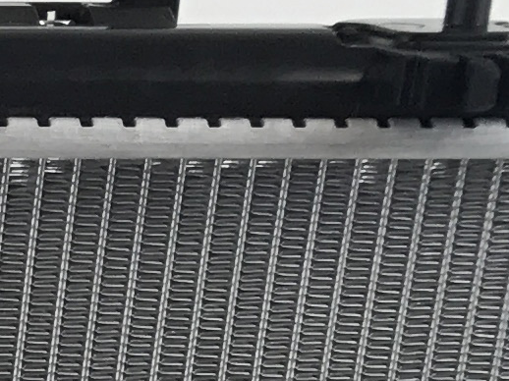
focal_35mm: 218
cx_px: -865
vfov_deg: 6.3
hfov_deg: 8.1
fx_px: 3204
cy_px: 1130
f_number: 1.8
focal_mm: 3.99
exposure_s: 1/128
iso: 20
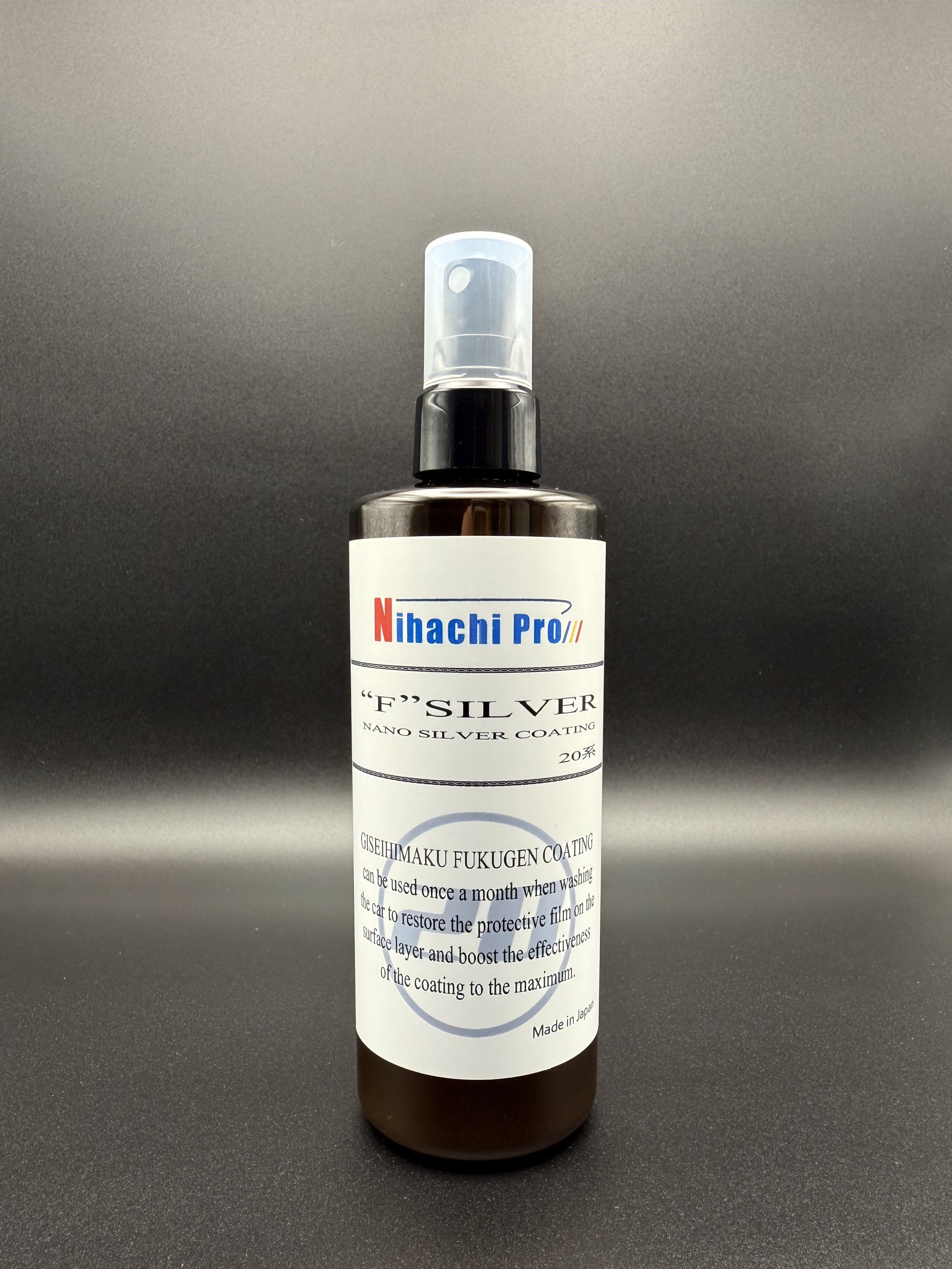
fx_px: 880
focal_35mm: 24
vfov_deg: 71.6
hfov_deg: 56.8
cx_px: 476
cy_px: 634
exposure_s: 1/99
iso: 50
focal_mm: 2.22
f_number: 2.2
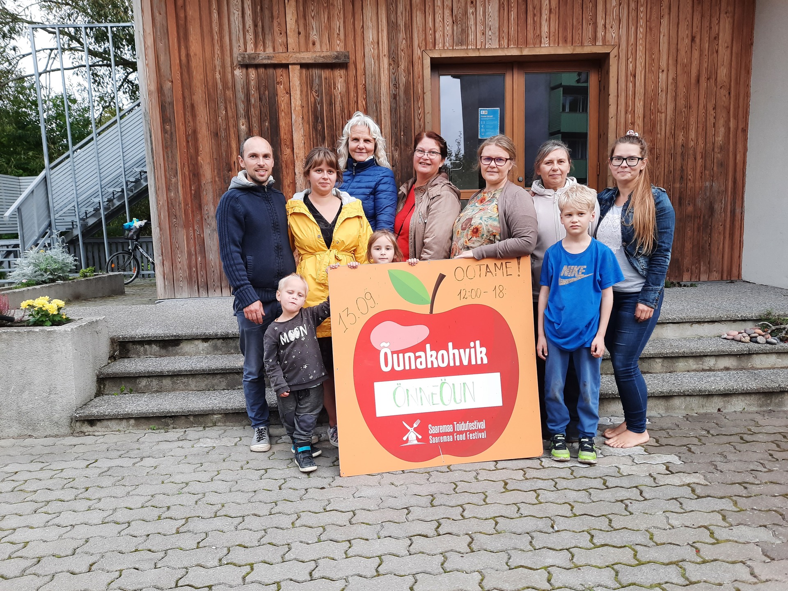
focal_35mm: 25
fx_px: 569
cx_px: 394
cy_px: 296
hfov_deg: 69.4
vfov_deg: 54.9
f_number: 2
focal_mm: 4.6
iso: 40
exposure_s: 1/100
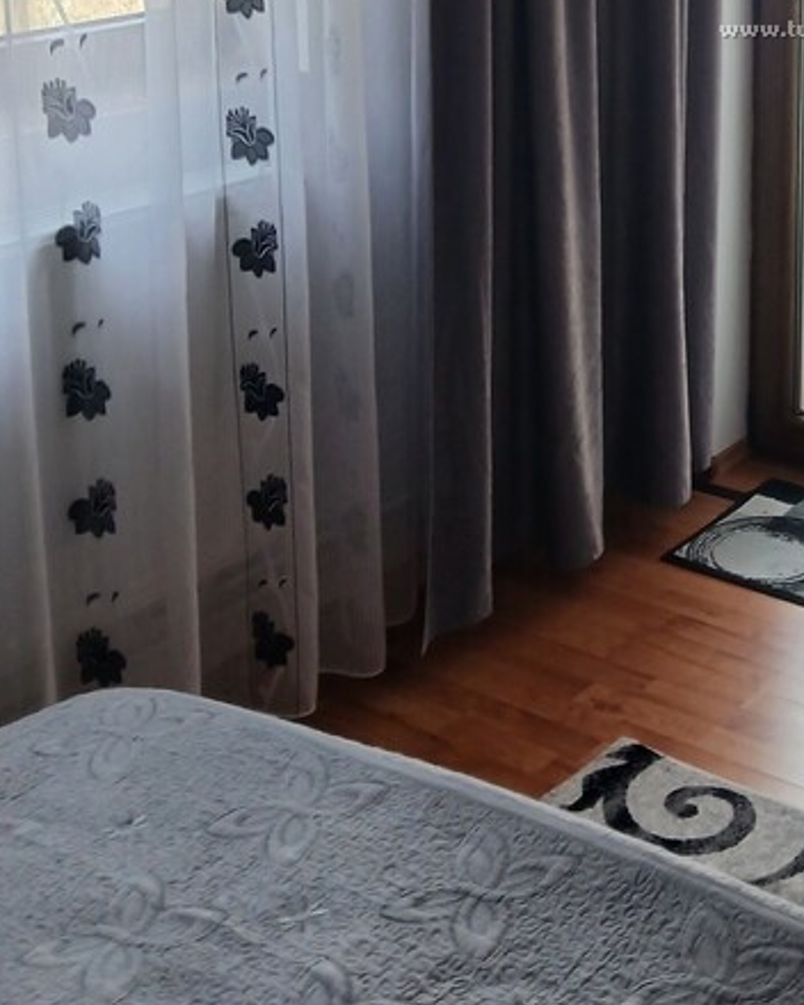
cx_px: 825
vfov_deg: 29.5
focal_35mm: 59
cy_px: -32
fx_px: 1755
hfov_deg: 24.5
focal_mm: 3.98
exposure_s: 1/50
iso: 80
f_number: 1.8
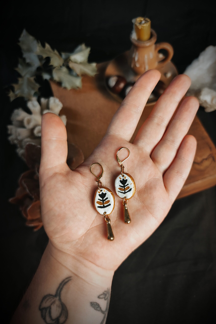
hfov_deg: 53.1
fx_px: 216
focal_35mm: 24
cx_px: 116
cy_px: 162
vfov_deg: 73.7
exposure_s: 1/100
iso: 800
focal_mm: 6.19
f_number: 1.65
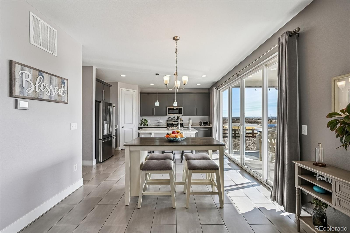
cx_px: 175
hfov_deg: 104.3
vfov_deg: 81.2
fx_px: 136
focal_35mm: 14
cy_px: 116
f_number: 10
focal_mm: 14
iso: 400
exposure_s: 1/50
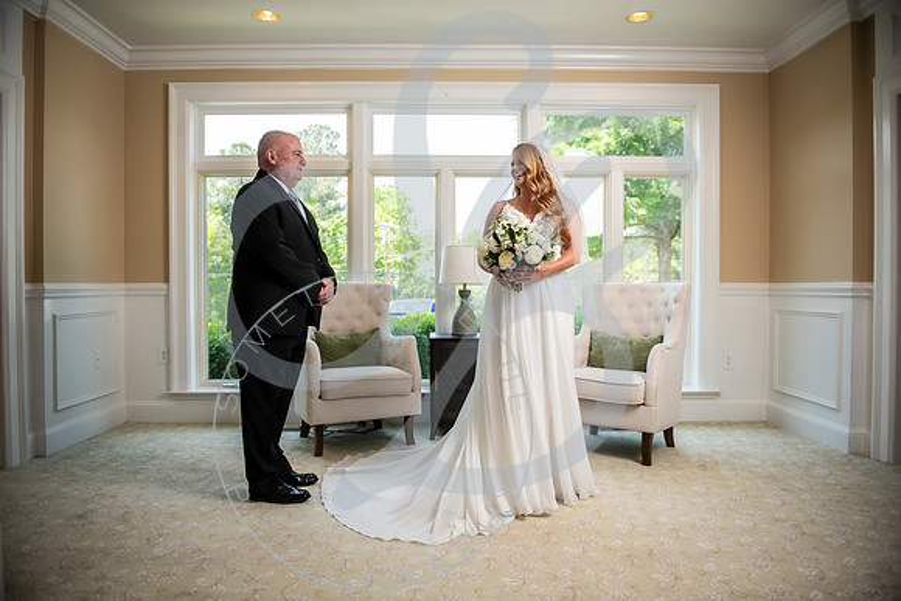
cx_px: 450
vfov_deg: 53.1
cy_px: 300
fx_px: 601
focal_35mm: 24
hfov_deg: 73.7
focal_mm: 24
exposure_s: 1/160
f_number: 2.8
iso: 100
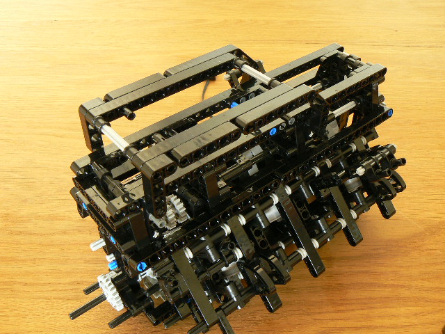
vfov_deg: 39.7
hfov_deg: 51.4
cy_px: 167
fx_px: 463
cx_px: 222
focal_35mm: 36
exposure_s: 2
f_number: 4.5
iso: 100
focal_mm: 6
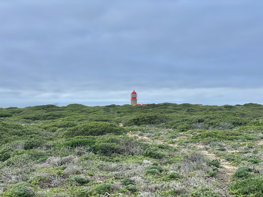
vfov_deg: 28.0
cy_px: 98
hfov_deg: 36.8
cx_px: 132
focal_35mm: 52
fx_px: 395
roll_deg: -0.7
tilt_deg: +2.5
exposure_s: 1/1229
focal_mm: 6
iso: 25
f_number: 2
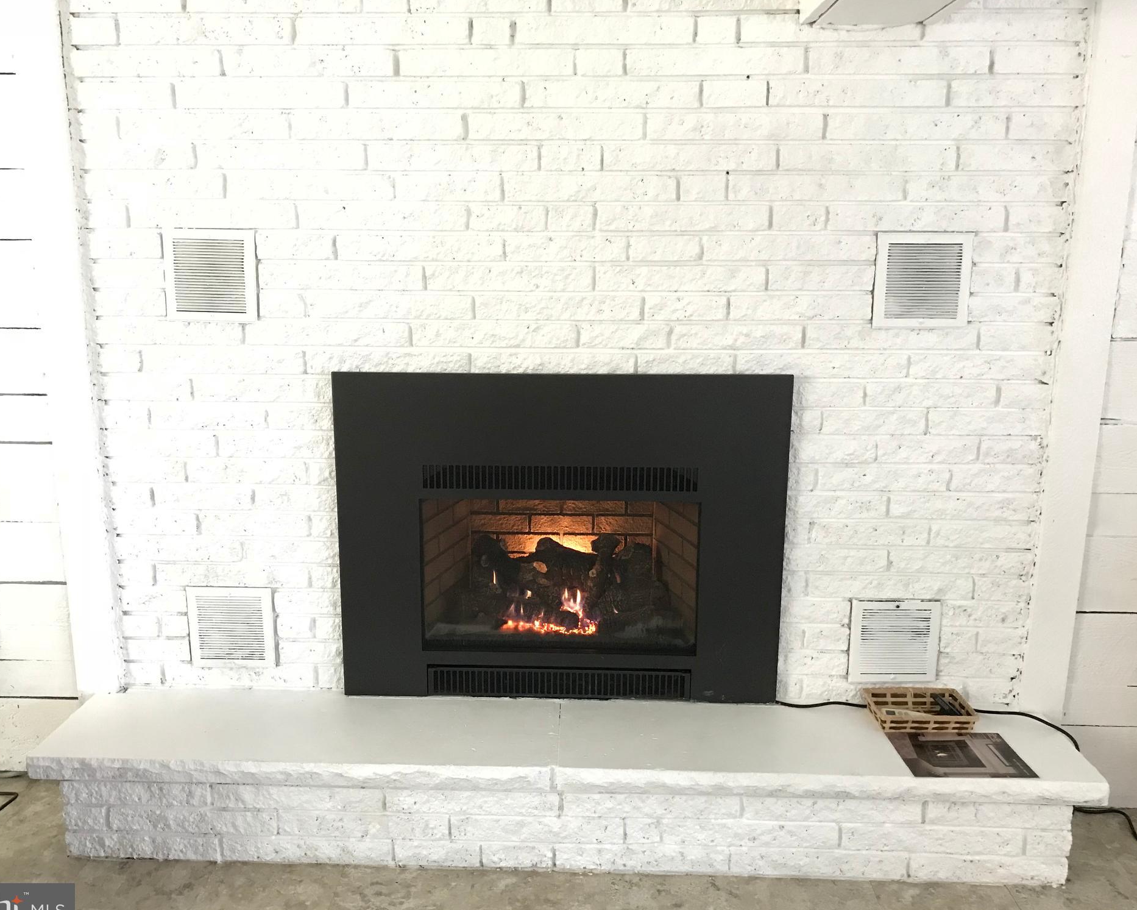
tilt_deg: -12.4
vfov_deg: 48.5
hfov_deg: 58.8
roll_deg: -0.4
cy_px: 465
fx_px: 1010
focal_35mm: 30
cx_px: 547
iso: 100
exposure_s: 1/15
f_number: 1.8
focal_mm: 3.99
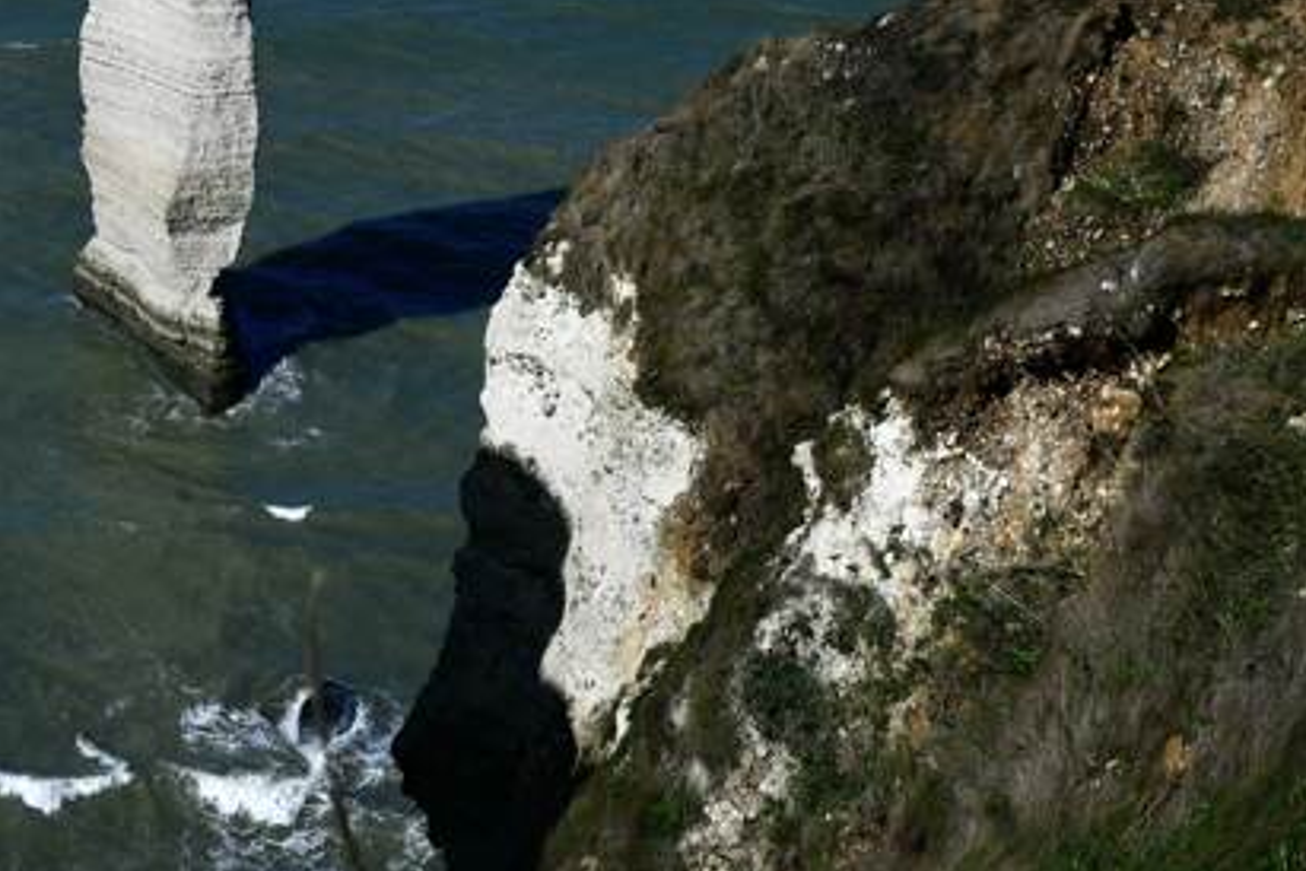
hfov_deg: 21.3
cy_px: 108
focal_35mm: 94
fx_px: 3410
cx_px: 178
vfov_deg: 14.4
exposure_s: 1/800
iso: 100
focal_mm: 33
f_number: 11
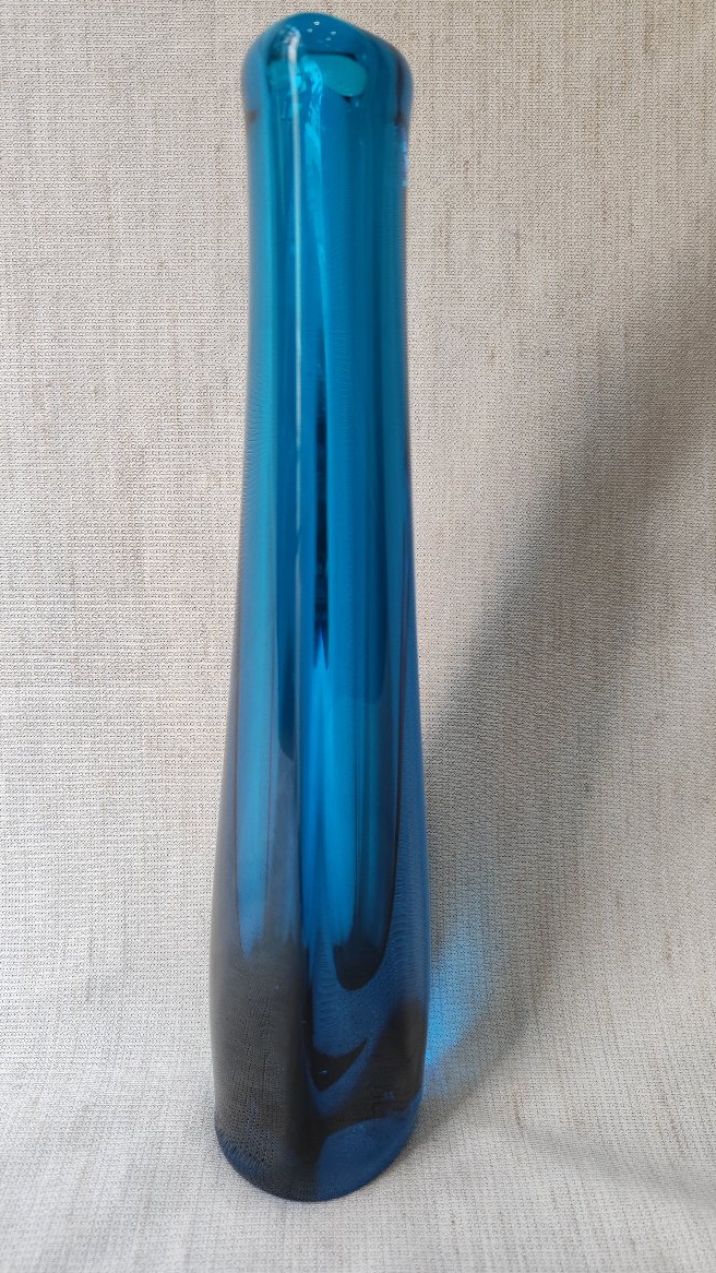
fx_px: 945
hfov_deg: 41.4
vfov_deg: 67.9
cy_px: 646
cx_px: 398
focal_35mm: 28
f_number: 1.79
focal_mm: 4.7
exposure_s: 1/50
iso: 483
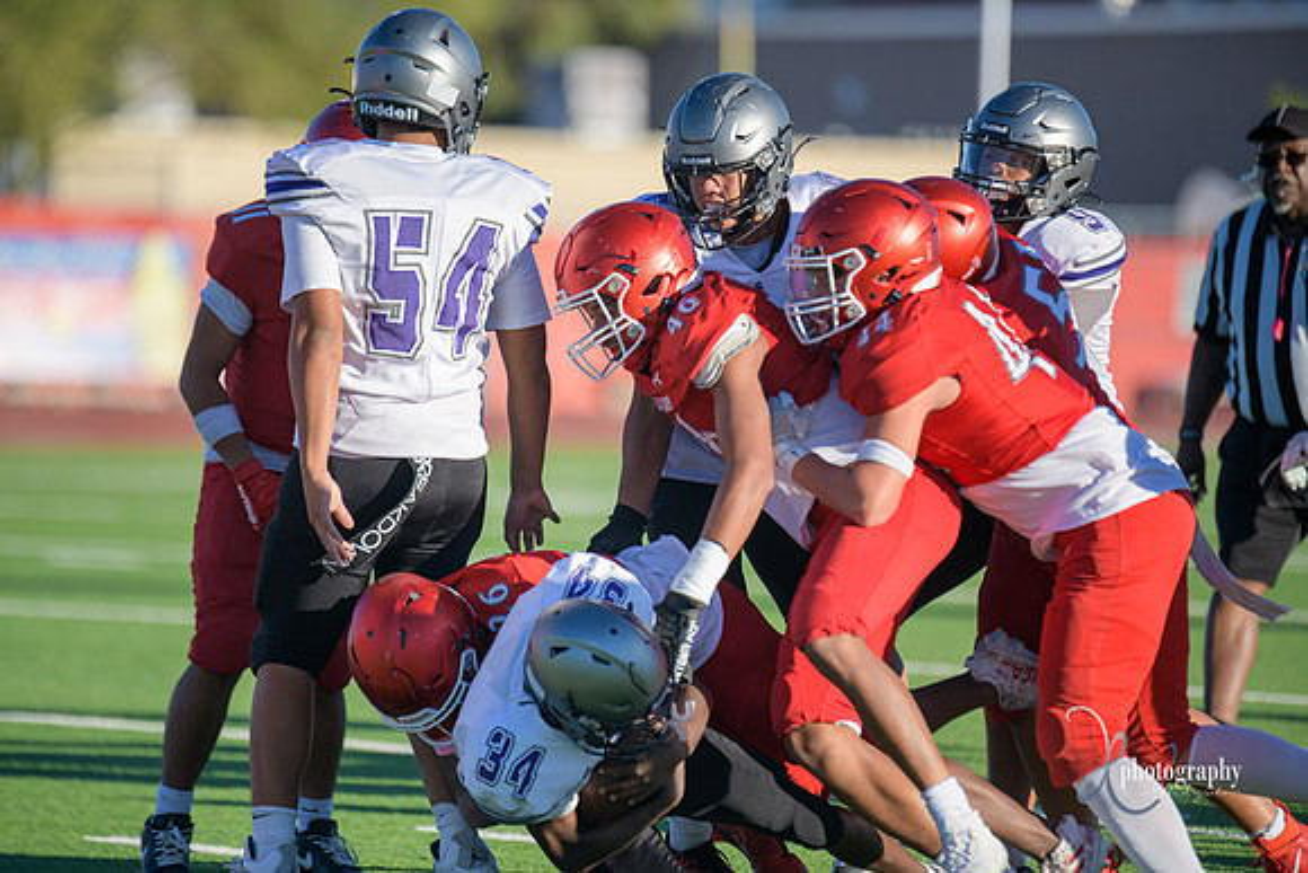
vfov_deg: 4.6
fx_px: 10902
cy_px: 436
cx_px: 654
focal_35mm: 300
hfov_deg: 6.9
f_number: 2.8
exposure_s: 1/6400
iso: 400
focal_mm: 300
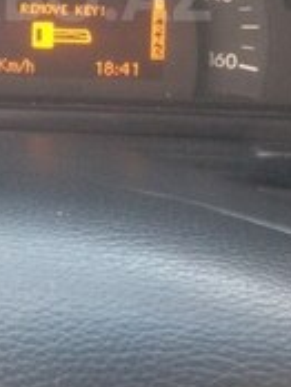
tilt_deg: -19.9
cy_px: -4
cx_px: 40
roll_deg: -2.5
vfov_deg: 20.2
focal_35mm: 94
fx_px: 1051
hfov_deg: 15.6
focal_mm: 4.12
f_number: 2.4
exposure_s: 1/20
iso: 250
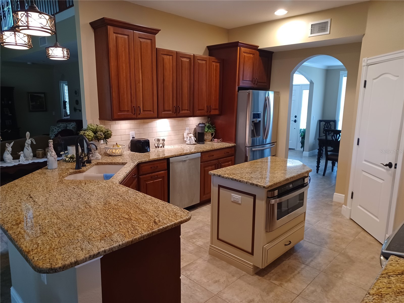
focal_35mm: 25
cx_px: 202
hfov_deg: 69.4
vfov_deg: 54.9
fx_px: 292
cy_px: 152
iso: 400
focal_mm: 4.6
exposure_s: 1/30
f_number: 1.8
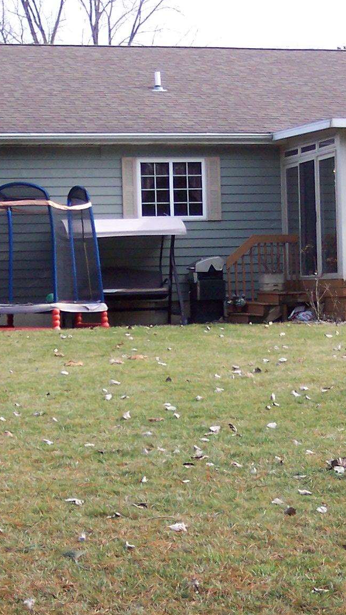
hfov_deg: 13.1
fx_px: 1500
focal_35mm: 92
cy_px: 383
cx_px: 287
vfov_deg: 23.1
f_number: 2.8
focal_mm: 8
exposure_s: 1/700
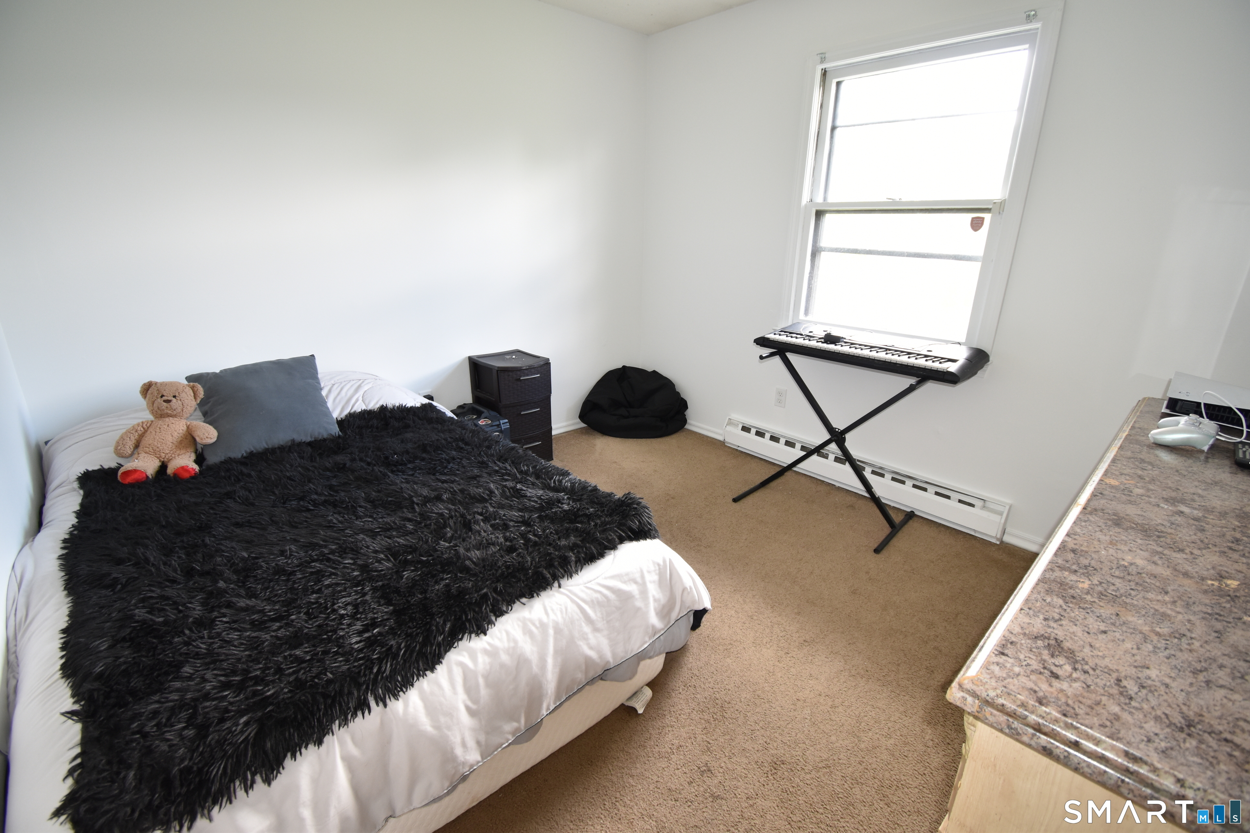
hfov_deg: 100.4
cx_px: 625
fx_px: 521
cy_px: 416
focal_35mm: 15
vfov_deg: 77.3
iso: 450
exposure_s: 1/15
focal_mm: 10
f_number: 4.5
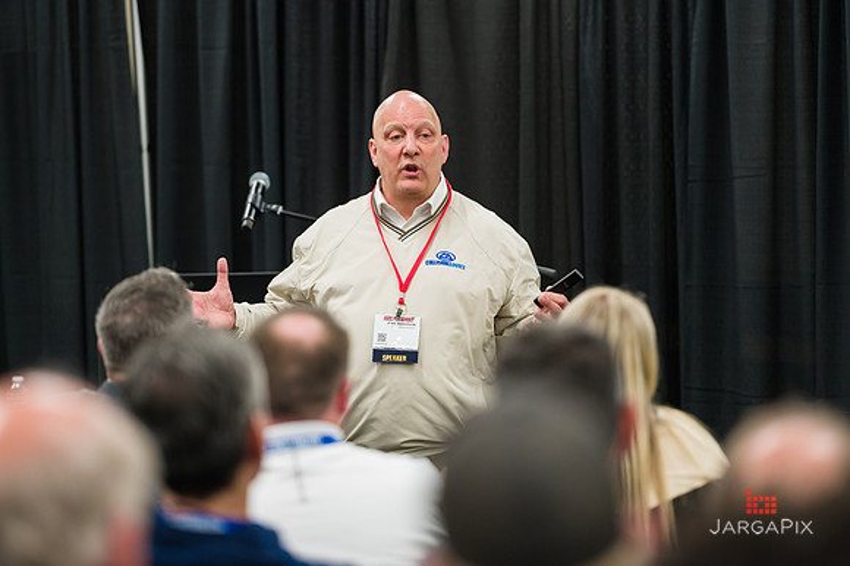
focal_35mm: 200
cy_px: 283
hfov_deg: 10.3
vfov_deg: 6.9
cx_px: 425
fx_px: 4719
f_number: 3.2
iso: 1600
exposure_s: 1/400
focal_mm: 200
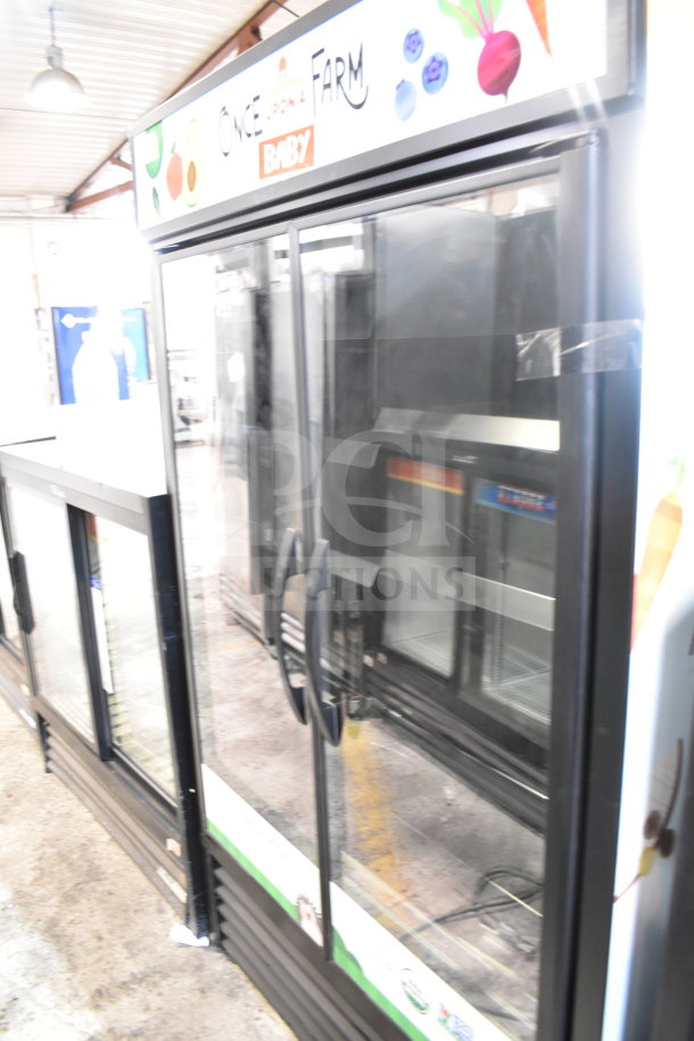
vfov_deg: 67.4
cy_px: 520
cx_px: 347
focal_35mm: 27
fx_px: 781
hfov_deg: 47.9
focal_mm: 18
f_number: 3.5
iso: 2800
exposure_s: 1/30
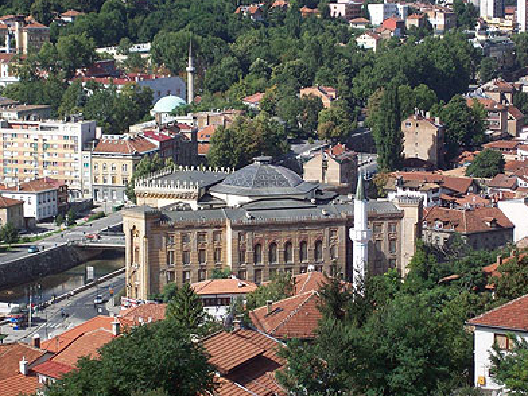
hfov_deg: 15.9
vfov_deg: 12.0
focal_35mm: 124
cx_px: 277
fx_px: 1891
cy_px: 187
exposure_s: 1/507
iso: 80
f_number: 4.8
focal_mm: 18
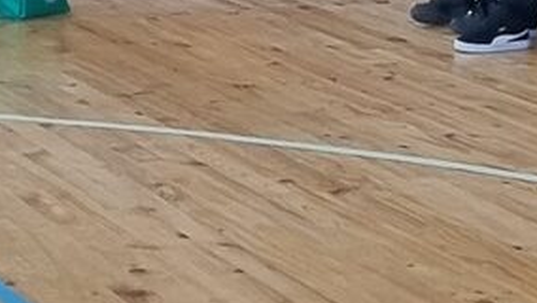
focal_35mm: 184
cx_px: 645
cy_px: -288
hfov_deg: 11.5
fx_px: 2621
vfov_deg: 6.4
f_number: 1.8
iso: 250
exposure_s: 1/50
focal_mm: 6.7
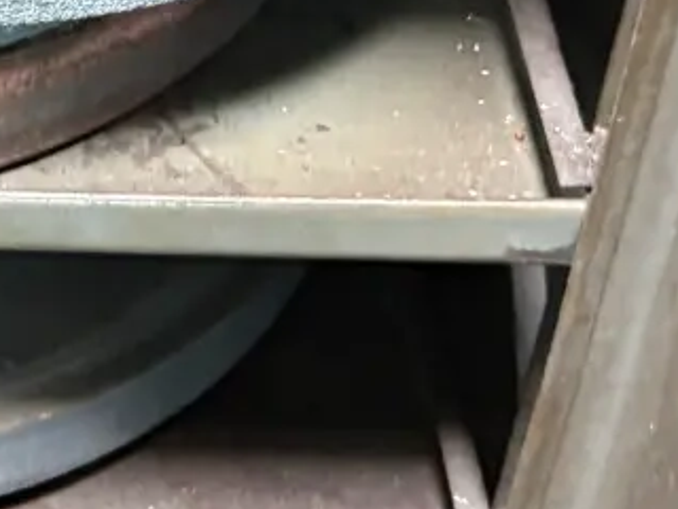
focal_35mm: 156
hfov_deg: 11.7
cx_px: -532
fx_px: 3055
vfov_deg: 9.3
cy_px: -199
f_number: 1.6
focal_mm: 5.96
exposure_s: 1/57
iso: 500
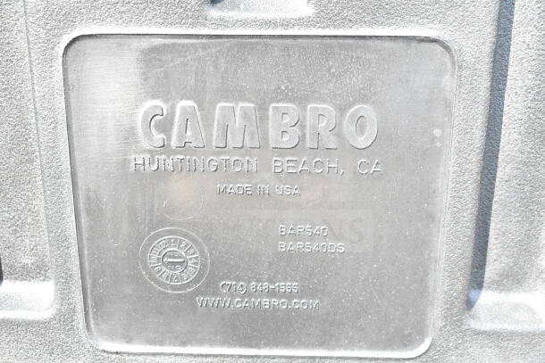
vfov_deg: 29.9
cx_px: 272
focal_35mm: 45
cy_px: 182
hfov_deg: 43.6
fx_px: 681
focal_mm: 30
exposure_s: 1/200
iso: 1600
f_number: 7.1
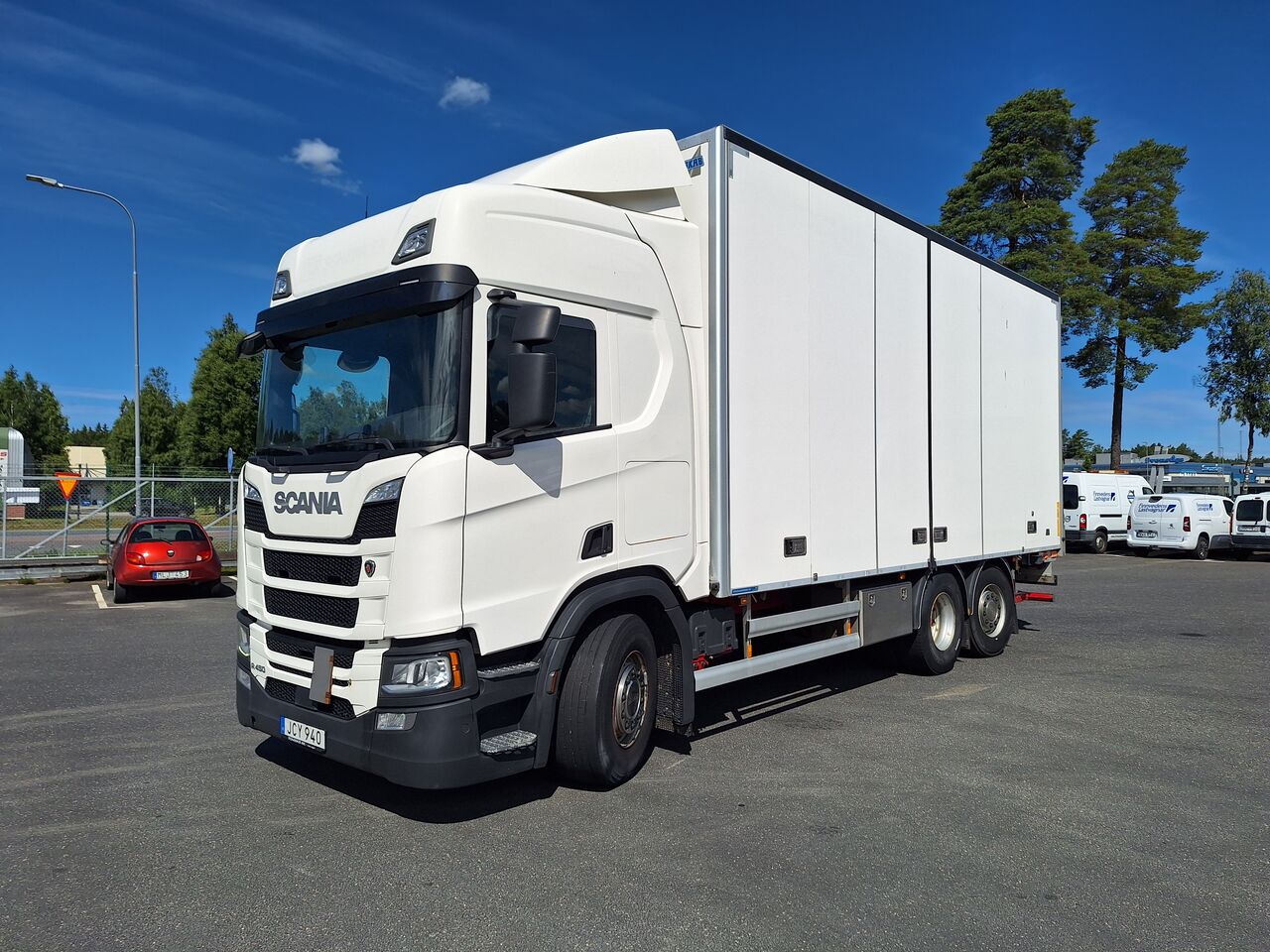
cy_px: 476
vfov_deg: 58.9
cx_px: 635
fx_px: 844
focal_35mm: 23
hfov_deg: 73.9
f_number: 1.8
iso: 40
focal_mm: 5.54
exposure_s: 1/5747
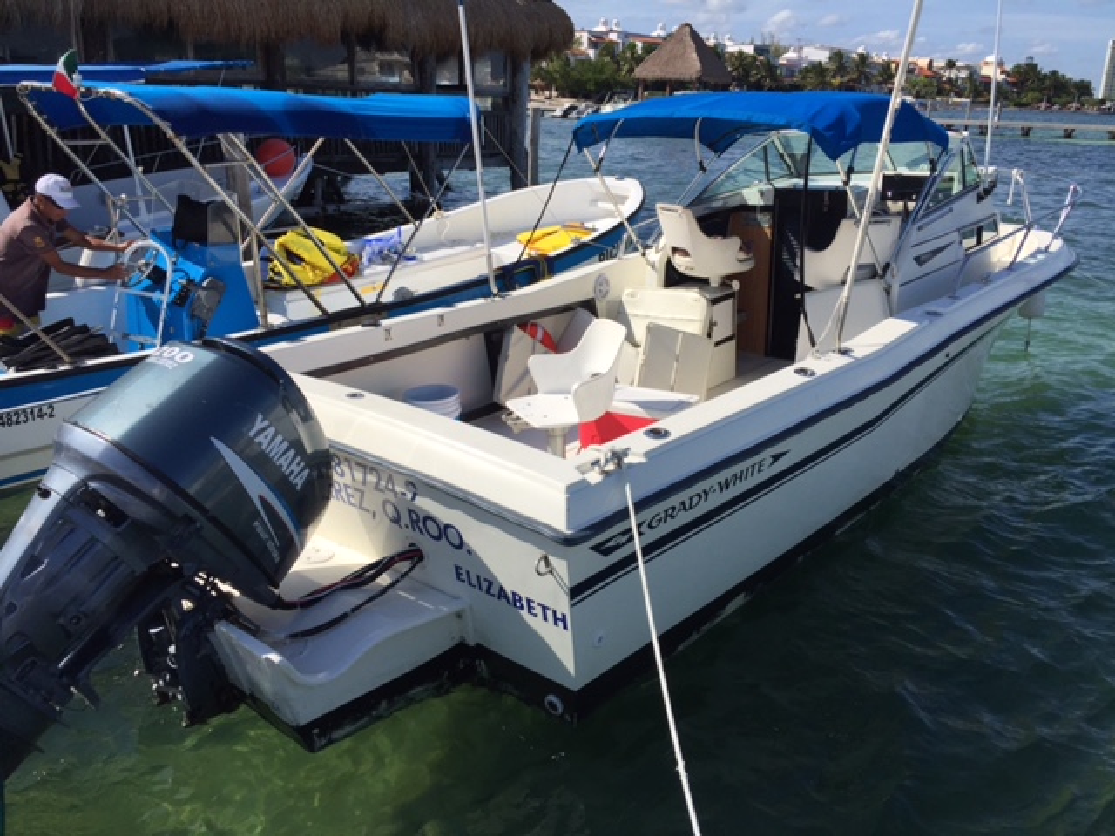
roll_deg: -3.2
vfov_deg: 48.2
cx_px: 558
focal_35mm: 29
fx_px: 934
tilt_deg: -19.2
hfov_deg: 61.7
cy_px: 418
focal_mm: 4.15
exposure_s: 1/3300
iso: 32
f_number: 2.2
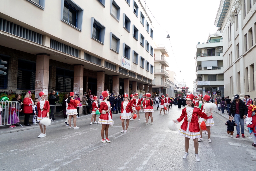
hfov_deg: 73.7
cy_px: 86
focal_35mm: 24
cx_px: 128
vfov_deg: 53.2
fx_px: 171
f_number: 6.3
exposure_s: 1/100
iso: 800
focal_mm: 24
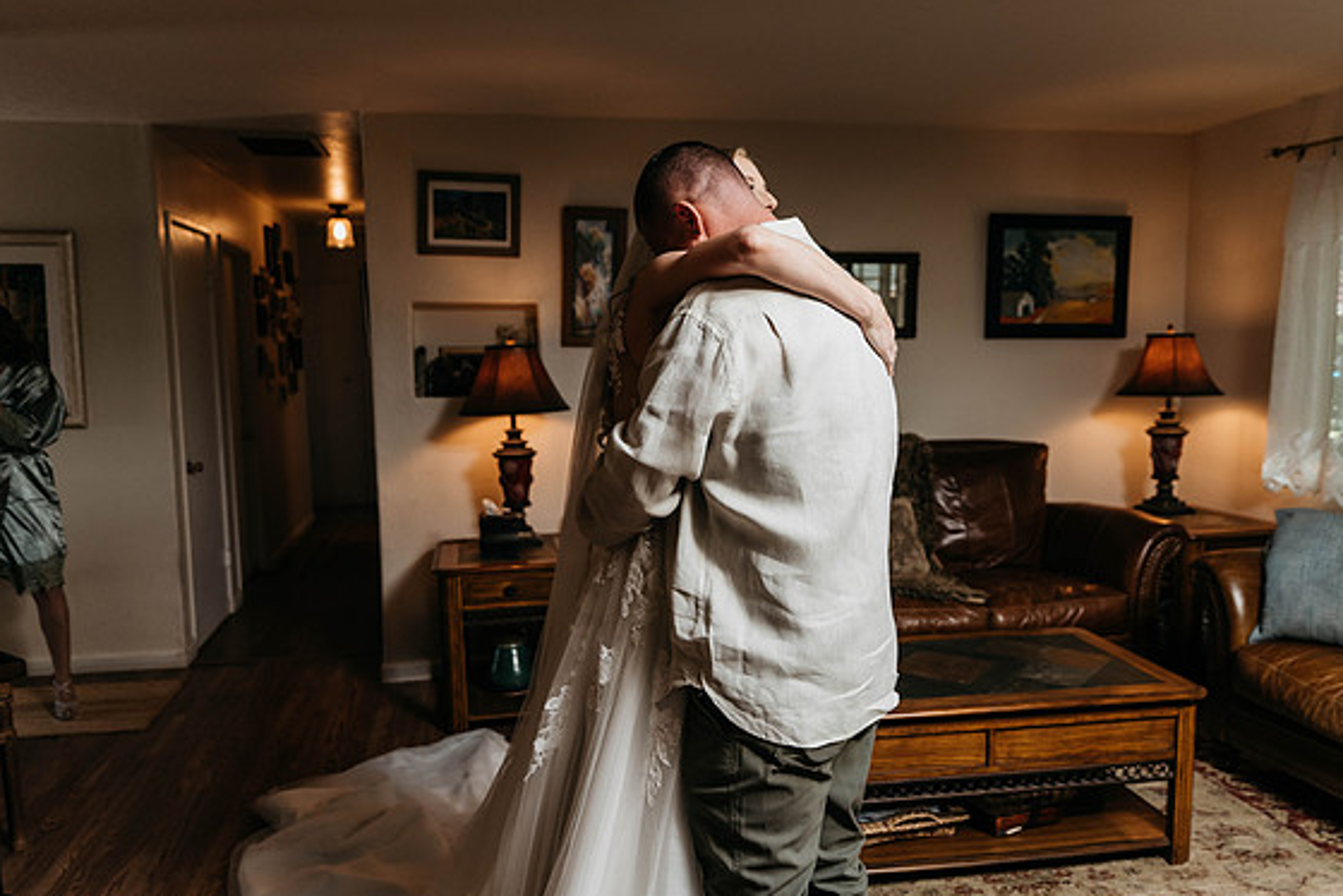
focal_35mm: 29
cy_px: 456
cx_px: 688
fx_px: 1082
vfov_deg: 45.0
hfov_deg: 63.6
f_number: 2.8
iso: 1000
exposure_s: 1/400
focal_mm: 28
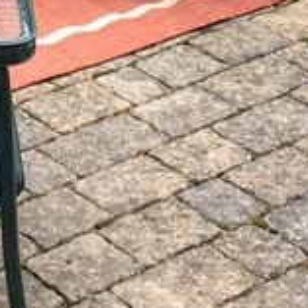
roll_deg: -0.5
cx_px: -43
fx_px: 1681
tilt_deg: -14.7
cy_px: -243
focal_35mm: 167
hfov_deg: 10.3
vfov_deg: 9.9
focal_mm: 4.15
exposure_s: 1/120
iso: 32
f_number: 2.2
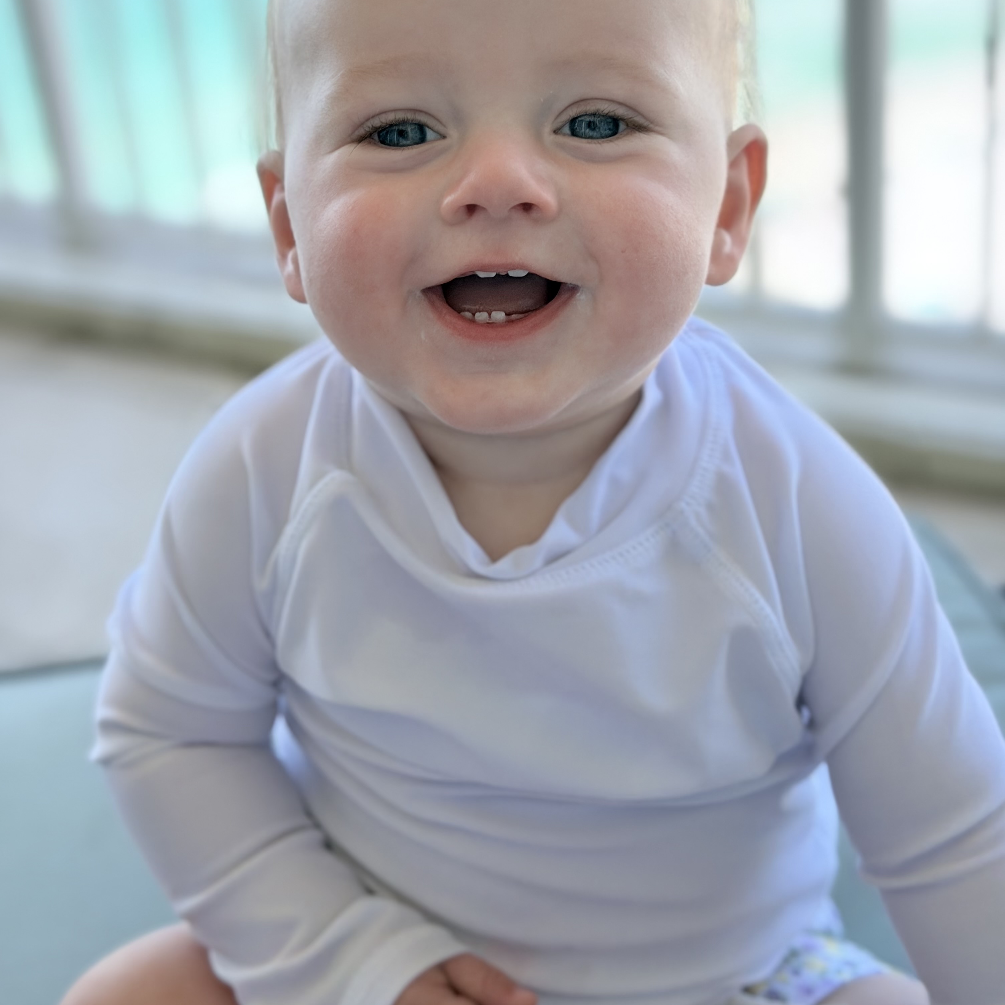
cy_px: 392
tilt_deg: -26.1
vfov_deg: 30.0
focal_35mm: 57
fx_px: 1872
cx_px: 500
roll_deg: +5.5
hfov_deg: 30.0
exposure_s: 1/786
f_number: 1.78
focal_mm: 6.76
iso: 100
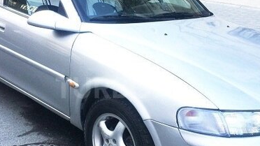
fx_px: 386
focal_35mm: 56
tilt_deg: -22.1
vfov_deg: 21.4
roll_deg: -2.2
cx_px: 127
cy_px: 88
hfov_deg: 37.2
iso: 32
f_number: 2.2
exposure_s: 1/270
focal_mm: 4.15
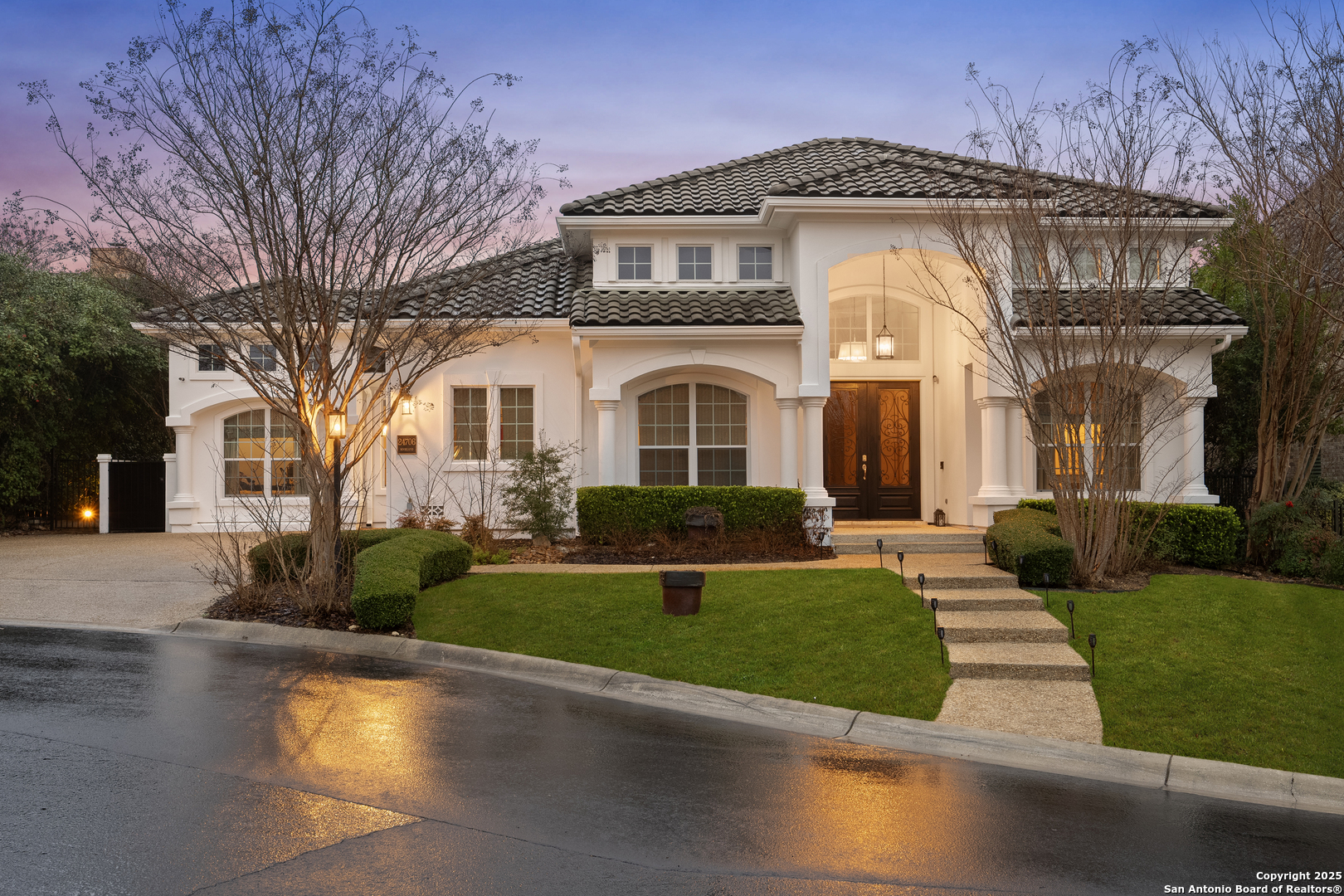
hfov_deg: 55.8
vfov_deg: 38.9
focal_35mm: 34
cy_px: 448
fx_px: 1269
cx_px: 672
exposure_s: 1/1.25
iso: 800
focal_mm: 34
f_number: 8
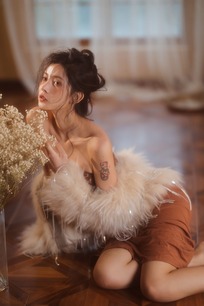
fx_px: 722
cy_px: 153
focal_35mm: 85
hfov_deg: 16.1
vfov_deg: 23.9
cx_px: 102
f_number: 1.2
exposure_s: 1/160
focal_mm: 85
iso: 400
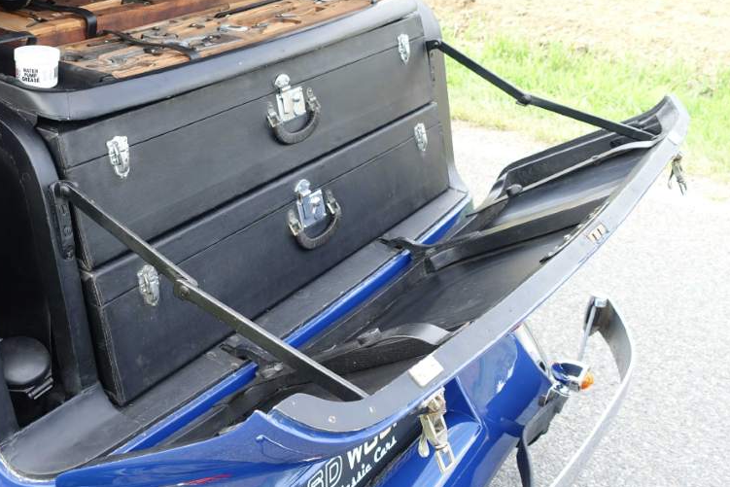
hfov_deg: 41.6
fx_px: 933
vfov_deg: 29.1
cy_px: 166
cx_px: 190
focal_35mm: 46
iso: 125
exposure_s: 1/80
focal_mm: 11
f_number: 3.5
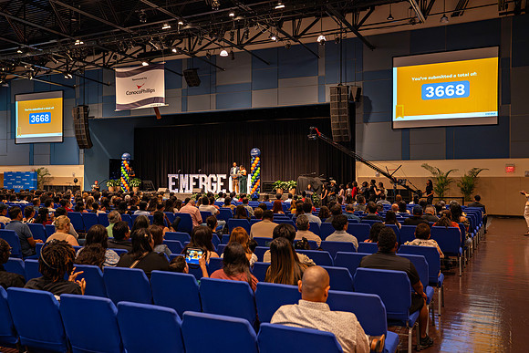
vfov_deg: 38.9
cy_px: 176
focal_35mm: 34
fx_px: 500
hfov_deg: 55.8
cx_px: 264
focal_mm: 34
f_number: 4
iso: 2500
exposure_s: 1/160
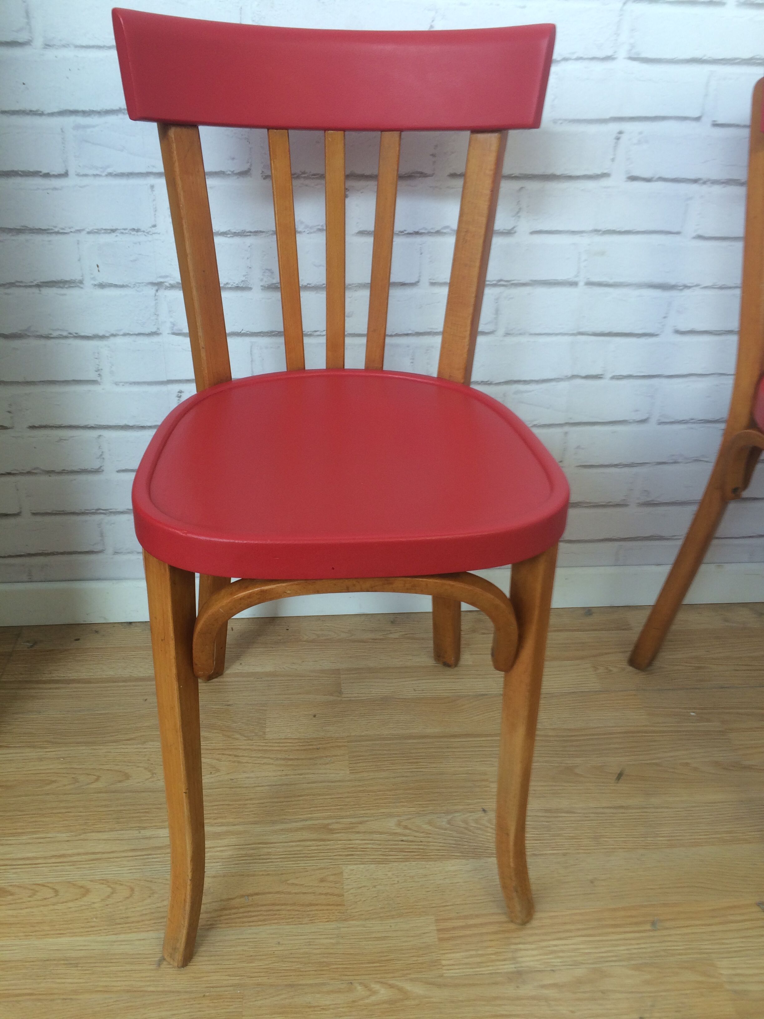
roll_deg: +0.0
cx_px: 382
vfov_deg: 61.7
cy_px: 510
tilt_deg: -33.0
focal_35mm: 29
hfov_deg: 48.2
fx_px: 853
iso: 40
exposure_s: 1/50
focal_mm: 4.15
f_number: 2.2
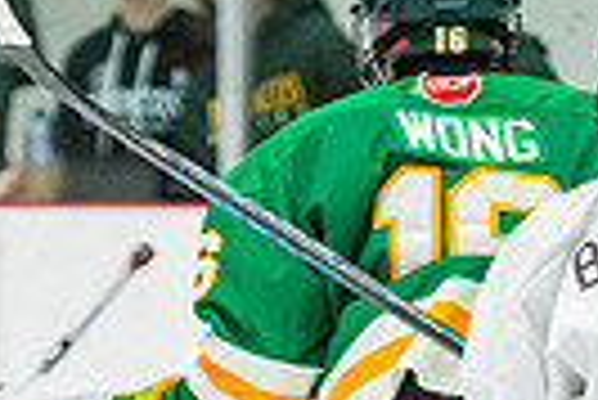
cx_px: 337
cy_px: 643
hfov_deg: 2.7
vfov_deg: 1.8
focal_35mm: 773
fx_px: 12854
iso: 2000
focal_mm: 105
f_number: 2.8
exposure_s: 1/640
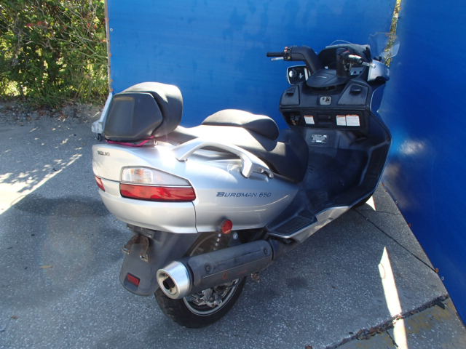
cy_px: 174
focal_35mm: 28
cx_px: 233
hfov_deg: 63.4
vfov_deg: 49.7
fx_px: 377
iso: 100
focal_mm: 5
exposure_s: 1/160
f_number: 3.9
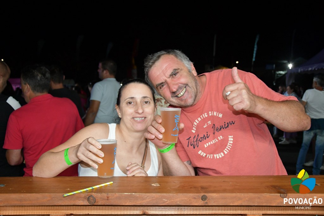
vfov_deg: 35.9
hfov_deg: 51.9
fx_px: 333
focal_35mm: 37
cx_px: 162
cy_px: 108
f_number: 4
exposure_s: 1/60
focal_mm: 25
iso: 2200
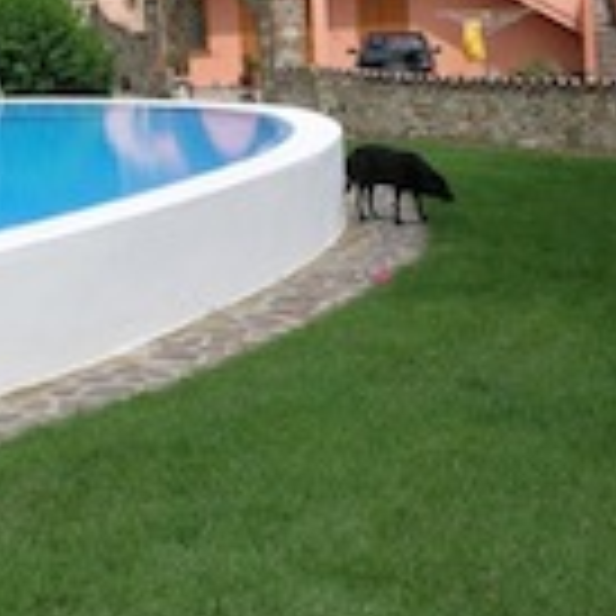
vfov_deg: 21.2
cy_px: 153
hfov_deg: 21.4
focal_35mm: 81
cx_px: 279
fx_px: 1631
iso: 50
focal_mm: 6
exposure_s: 1/504
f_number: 3.7
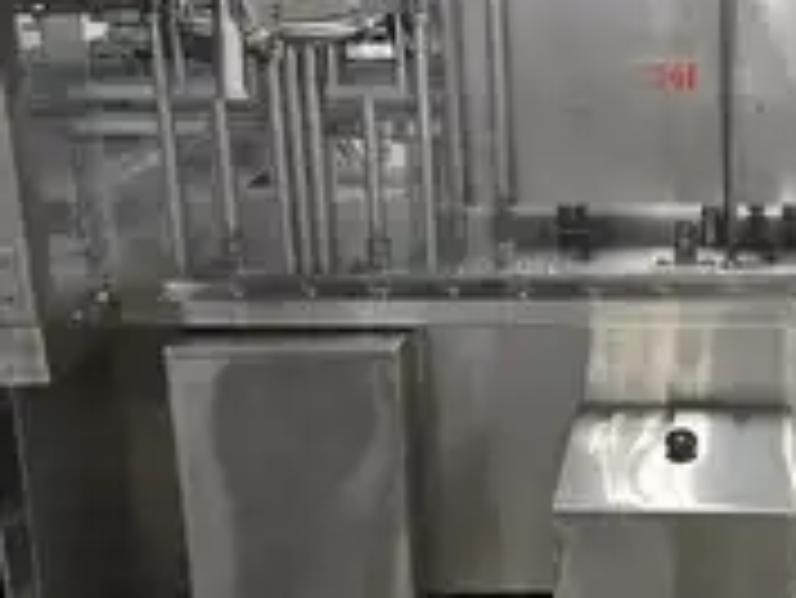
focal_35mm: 52
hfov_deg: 34.3
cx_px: 751
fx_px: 1197
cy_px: 157
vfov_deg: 27.7
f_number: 1.8
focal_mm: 5.4
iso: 320
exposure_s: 1/120
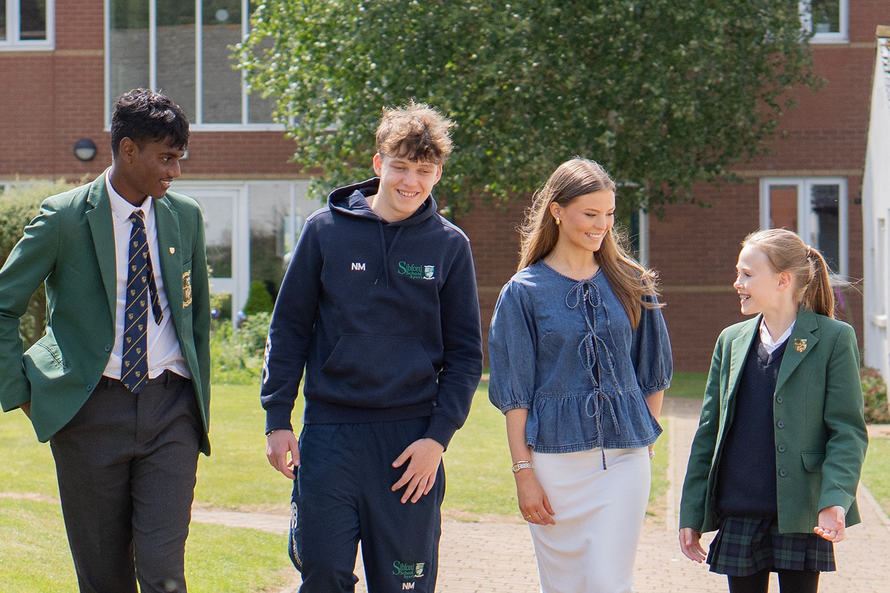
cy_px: 296
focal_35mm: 75
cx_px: 445
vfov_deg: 18.2
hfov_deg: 27.0
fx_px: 1854
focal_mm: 50
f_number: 2.8
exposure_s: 1/6400
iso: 1000
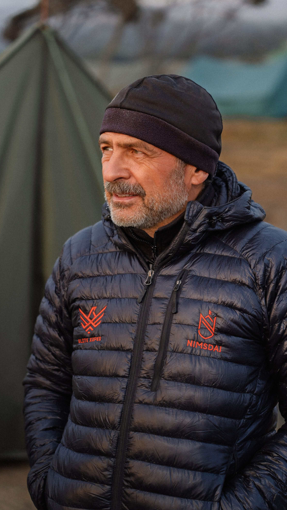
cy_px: 254
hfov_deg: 15.3
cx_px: 145
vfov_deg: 26.8
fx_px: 1069
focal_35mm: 79
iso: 1000
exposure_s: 1/250
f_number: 2.8
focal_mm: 75
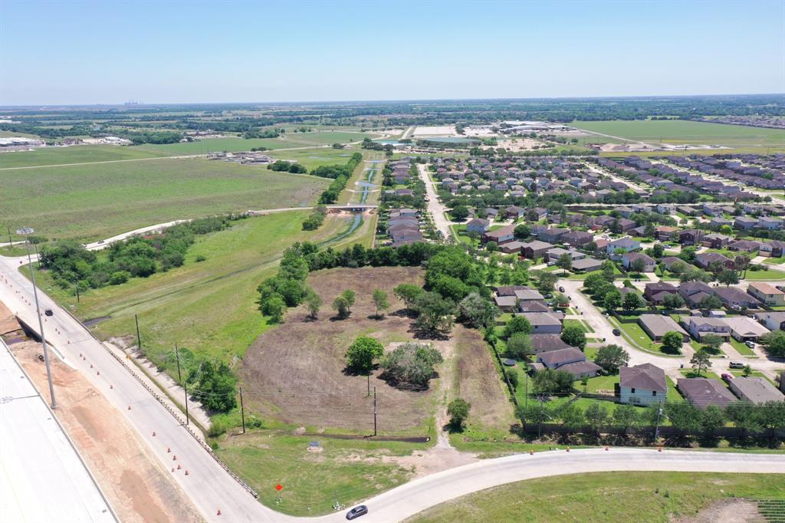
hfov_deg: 65.5
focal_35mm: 28
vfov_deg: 46.4
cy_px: 262
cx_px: 392
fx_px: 610
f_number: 5.6
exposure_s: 1/320
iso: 100
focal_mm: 10.26
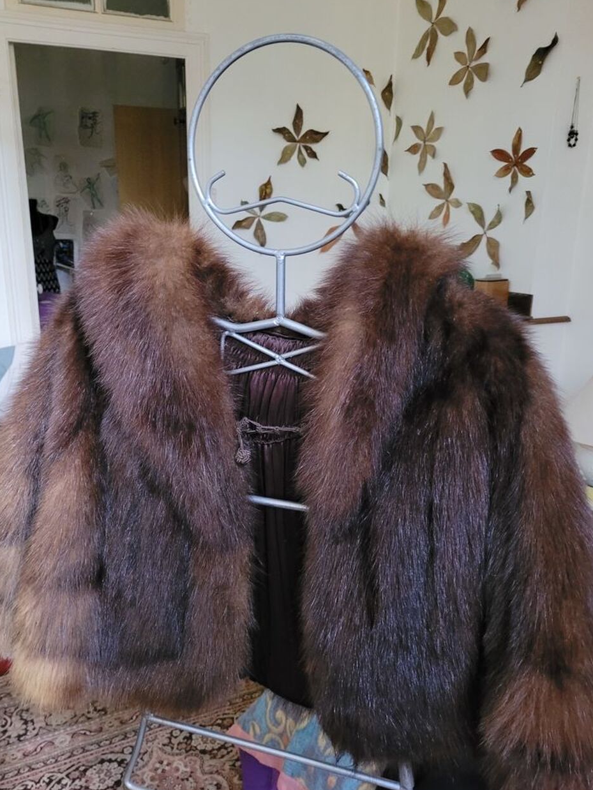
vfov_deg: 63.4
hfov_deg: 49.8
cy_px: 398
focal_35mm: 28
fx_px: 639
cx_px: 287
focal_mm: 5.4
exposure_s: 1/25
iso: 1250
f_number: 1.8
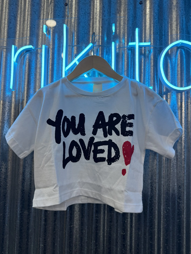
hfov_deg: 56.8
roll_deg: -1.8
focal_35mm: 24
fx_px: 177
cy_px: 127
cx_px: 96
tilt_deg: +4.7
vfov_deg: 71.6
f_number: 1.78
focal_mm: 6.76
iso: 100
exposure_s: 1/100
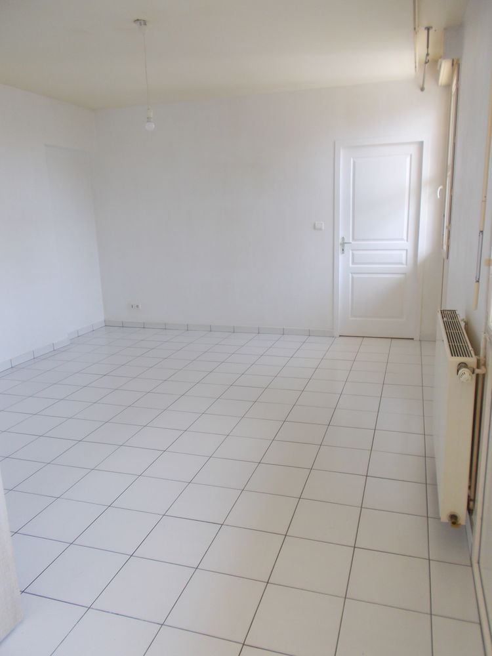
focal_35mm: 26
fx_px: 493
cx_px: 246
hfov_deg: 53.1
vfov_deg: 67.3
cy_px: 328
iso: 80
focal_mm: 4.6
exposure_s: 1/40
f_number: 3.2
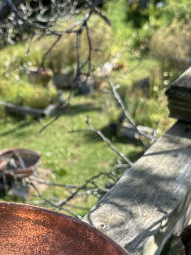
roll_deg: +2.9
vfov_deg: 27.7
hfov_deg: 20.9
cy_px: 198
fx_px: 507
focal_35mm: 69
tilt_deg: -32.2
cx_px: 17
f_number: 1.78
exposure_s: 1/1241
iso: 80
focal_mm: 6.86
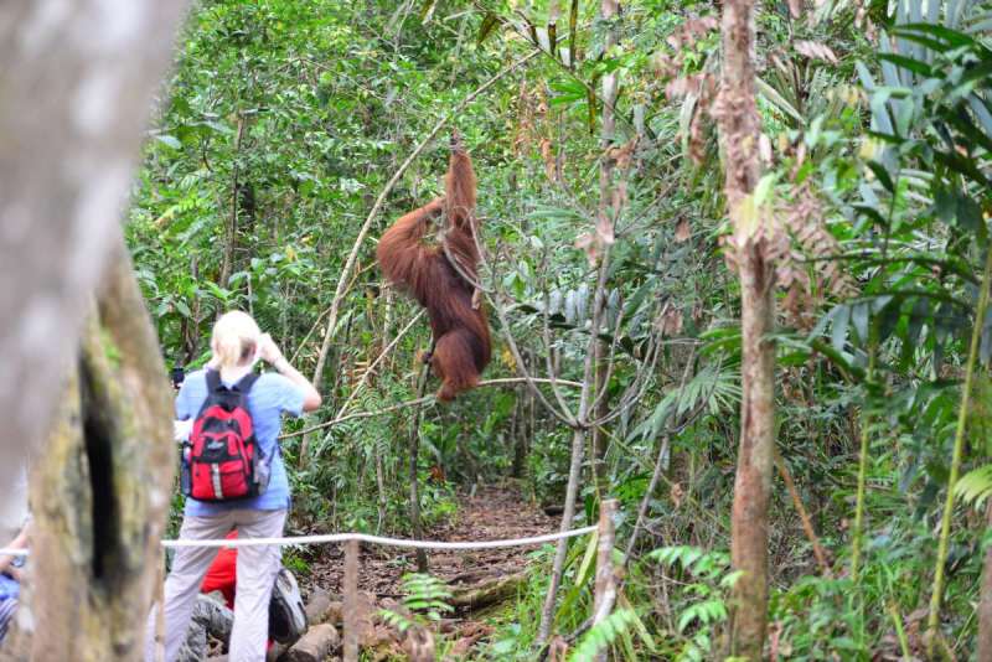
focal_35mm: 98
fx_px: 2701
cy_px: 331
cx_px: 496
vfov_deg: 14.0
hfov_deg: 20.8
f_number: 2.8
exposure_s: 1/100
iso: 500
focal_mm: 98
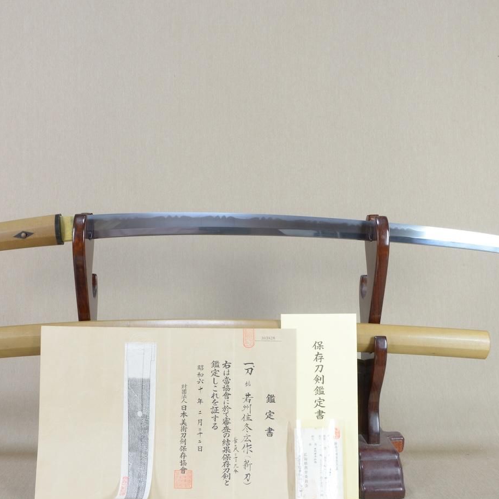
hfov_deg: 42.8
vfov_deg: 42.8
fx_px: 636
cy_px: 252
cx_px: 223
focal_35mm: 39
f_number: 11
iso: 400
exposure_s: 1/1.6
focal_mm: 20
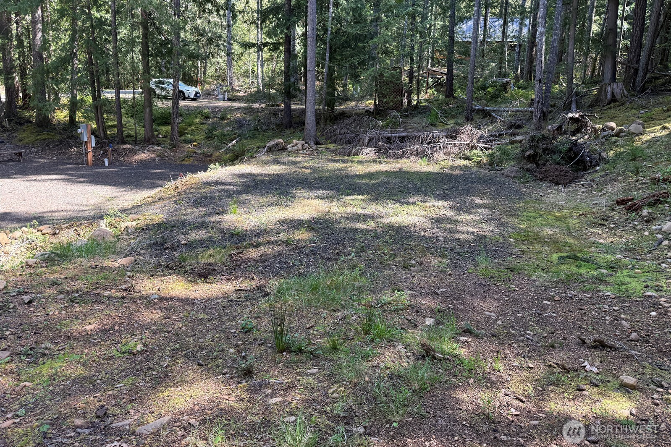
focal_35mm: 25
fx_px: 466
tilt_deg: -9.9
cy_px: 197
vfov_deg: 51.2
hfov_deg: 71.5
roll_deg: -1.9
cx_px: 336
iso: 100
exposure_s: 1/236
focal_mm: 6.76
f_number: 1.78
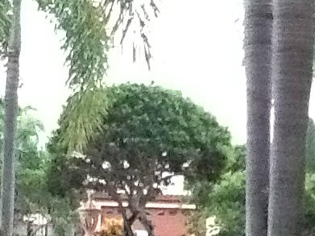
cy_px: 283
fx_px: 982
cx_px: 219
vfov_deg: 13.3
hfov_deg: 18.1
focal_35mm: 108
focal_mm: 2.03
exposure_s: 1/15
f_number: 2.4
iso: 640
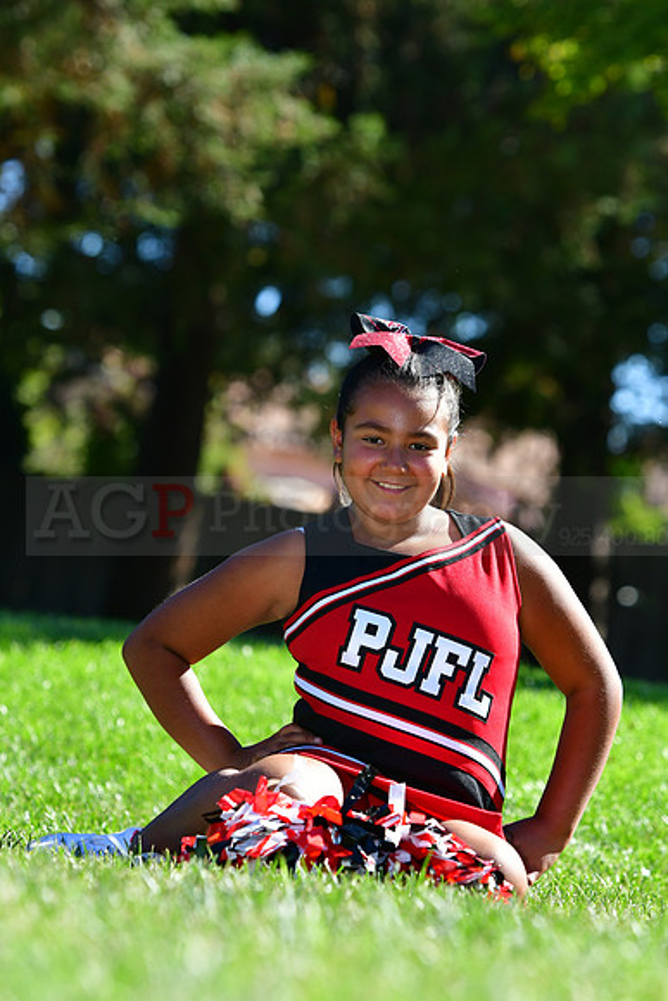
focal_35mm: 195
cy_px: 500
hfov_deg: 7.0
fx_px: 5424
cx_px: 334
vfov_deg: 10.5
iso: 400
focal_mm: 130
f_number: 4.5
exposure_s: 1/1250
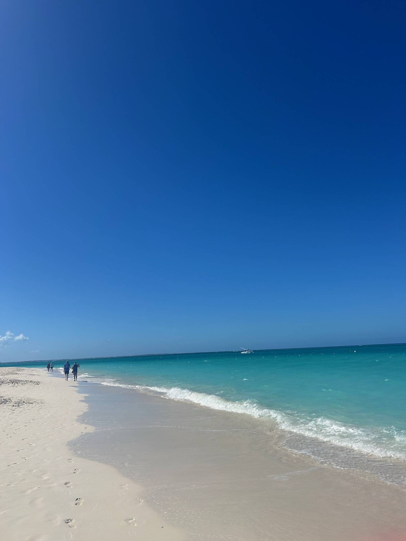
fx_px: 407
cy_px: 270
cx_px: 203
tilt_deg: +11.9
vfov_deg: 67.3
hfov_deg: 53.1
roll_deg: +2.1
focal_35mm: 26
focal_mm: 5.7
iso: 50
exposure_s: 1/9434
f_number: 1.5
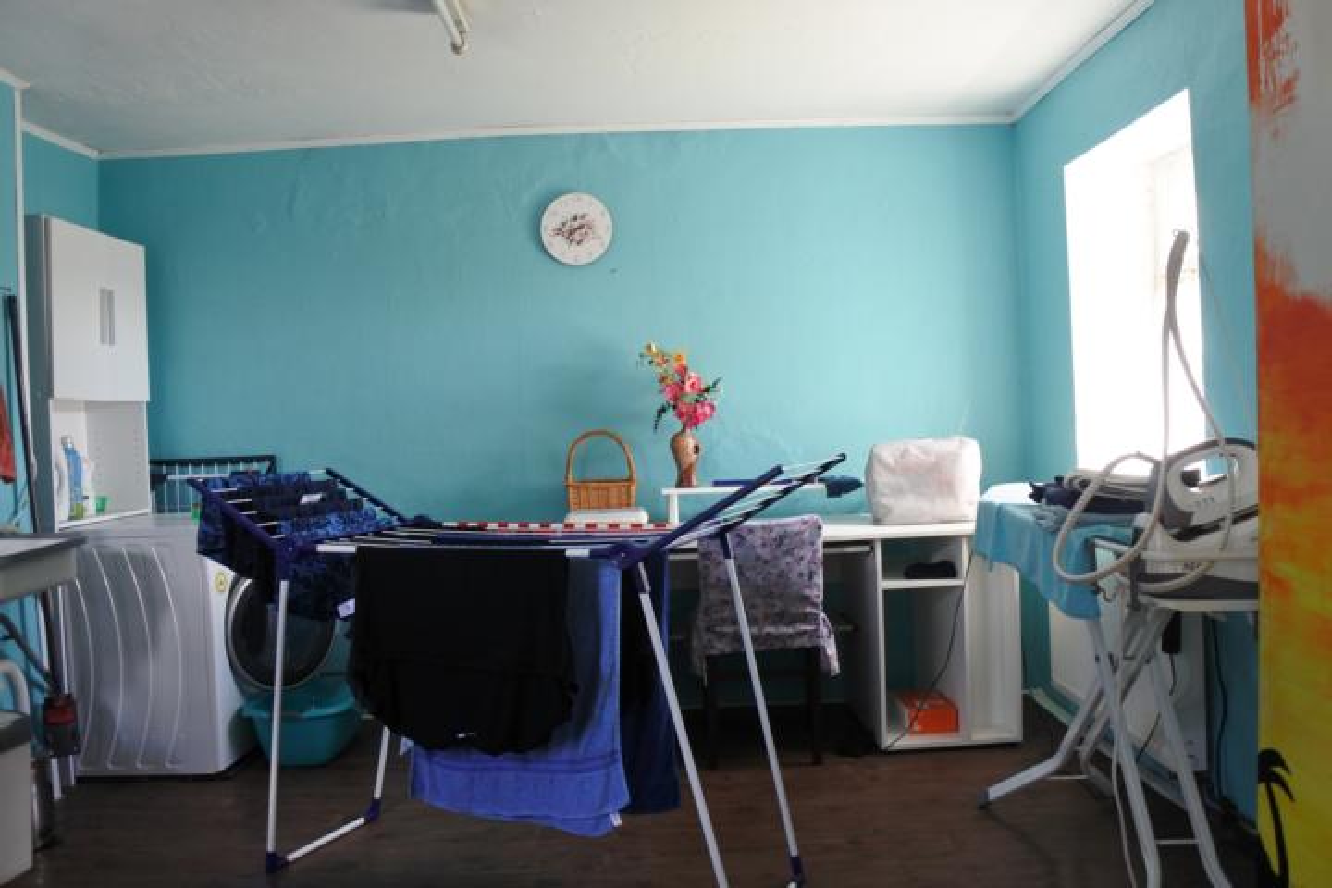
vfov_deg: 47.9
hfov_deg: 67.4
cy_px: 444
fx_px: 999
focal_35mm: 27
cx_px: 666
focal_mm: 10
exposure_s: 1/100
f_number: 3.5
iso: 800
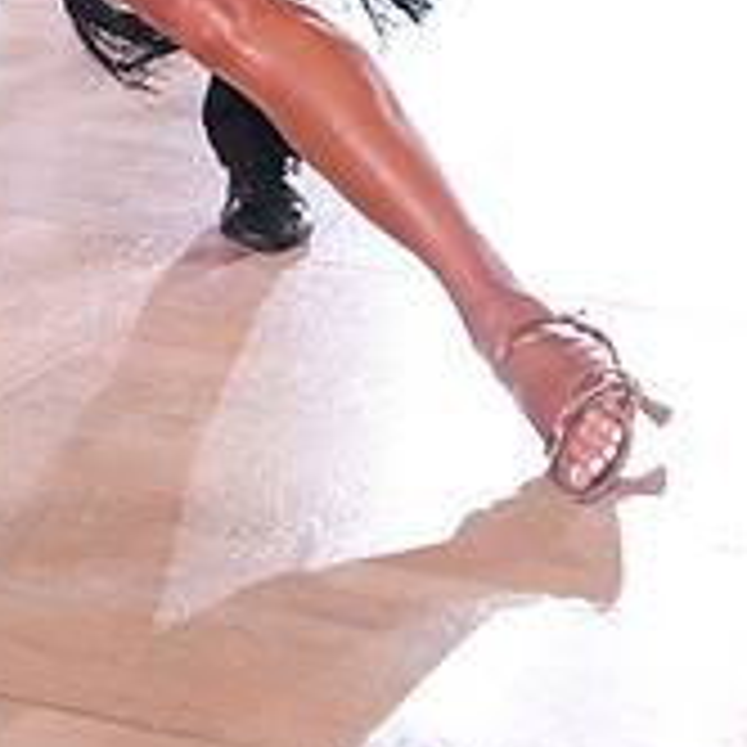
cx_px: 160
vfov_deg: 13.9
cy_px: -441
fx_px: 2832
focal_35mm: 116
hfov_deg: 14.9
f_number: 4
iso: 3200
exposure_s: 1/500
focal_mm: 39
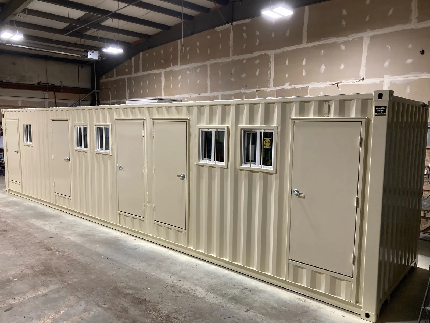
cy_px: 162
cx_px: 215
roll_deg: +0.2
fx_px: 348
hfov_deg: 63.4
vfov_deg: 49.7
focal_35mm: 28
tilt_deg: -5.5
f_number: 1.8
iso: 125
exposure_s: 1/60
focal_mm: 3.99
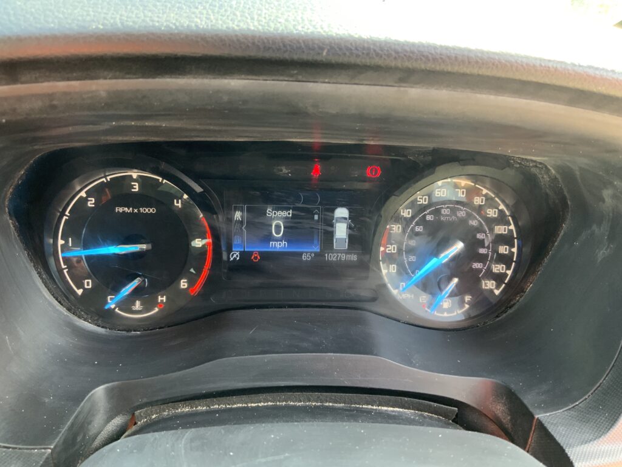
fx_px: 521
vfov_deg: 48.2
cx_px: 311
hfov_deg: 61.7
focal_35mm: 29
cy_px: 234
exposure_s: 1/60
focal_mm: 3
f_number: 1.8
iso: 100
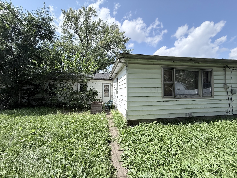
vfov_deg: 85.7
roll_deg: -0.2
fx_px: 96
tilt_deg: +2.2
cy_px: 89
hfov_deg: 102.1
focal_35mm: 14
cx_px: 118
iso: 64
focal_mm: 2.22
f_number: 2.2
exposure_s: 1/1464
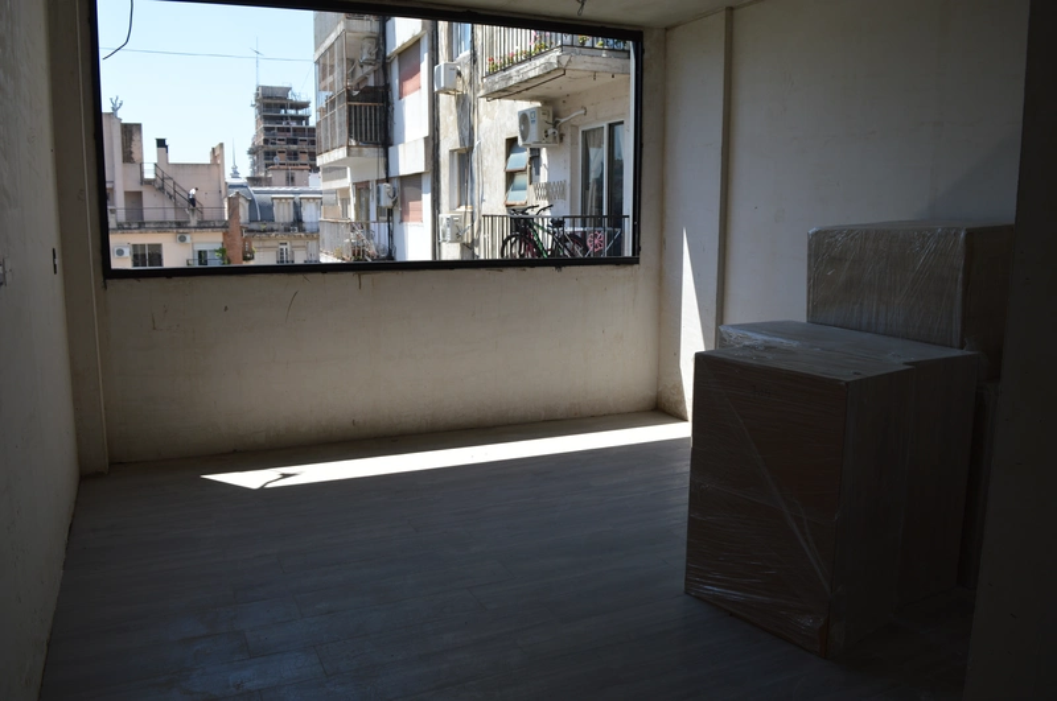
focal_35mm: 27
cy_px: 350
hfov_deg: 67.5
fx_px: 792
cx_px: 528
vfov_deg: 47.8
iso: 100
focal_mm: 18
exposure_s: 1/200
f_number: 7.1
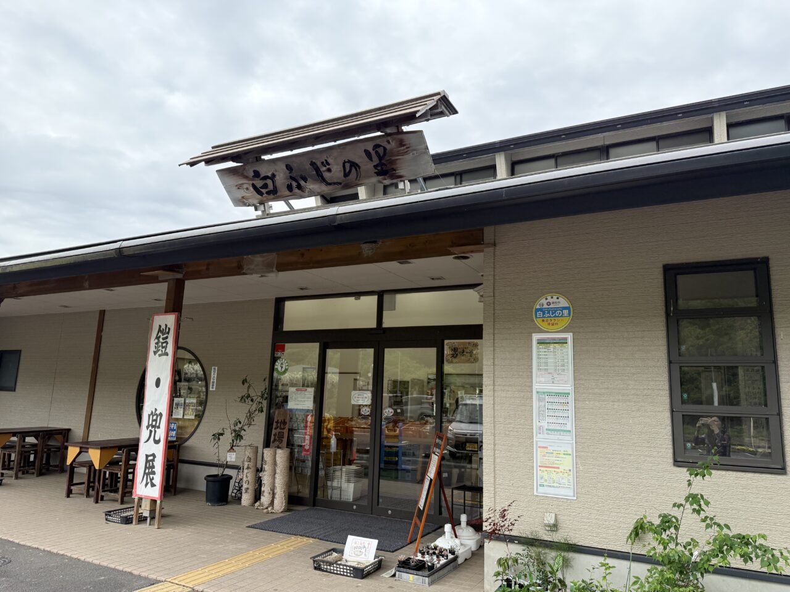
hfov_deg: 71.6
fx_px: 548
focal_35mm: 24
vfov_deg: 56.8
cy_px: 296
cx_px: 395
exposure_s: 1/1618
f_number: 1.78
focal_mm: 6.76
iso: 100
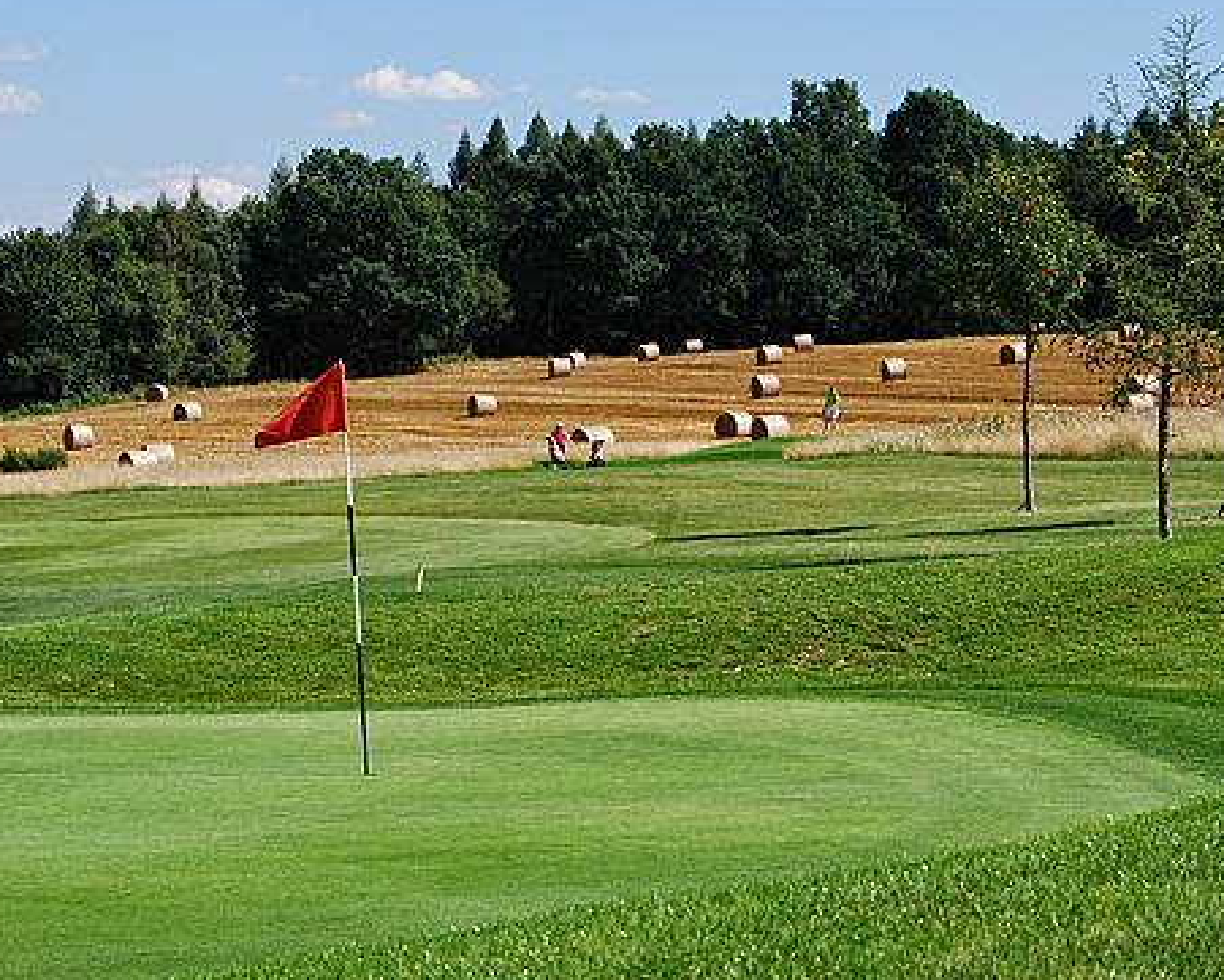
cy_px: 472
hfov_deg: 14.9
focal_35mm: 129
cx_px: 366
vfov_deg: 12.0
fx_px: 4666
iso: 100
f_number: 11
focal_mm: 55
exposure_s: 1/125
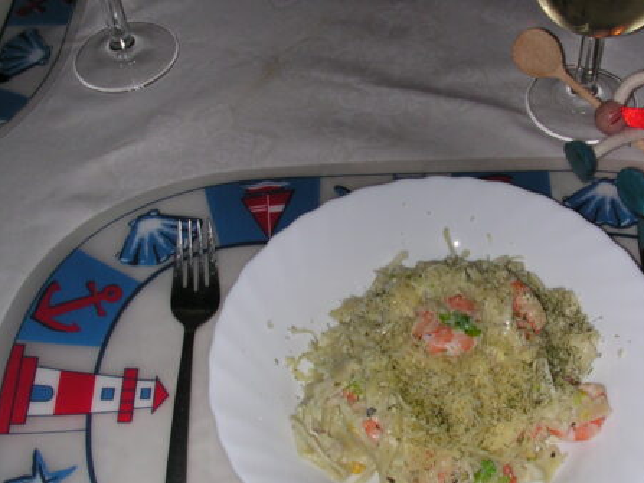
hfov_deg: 35.8
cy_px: 311
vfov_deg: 27.4
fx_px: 986
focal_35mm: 53
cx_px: 435
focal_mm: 5.6
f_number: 4.5
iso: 100
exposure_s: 1/60
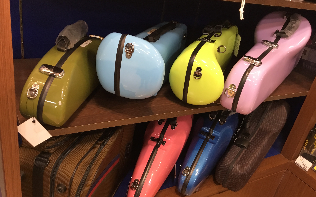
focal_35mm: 33
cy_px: 106
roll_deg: -11.8
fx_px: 284
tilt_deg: -27.5
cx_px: 158
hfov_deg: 58.1
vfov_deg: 38.3
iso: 50
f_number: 2.4
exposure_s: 1/30
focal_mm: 3.3
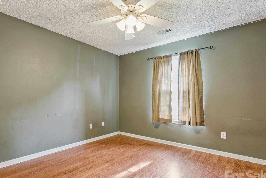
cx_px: 122
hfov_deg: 87.0
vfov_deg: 64.6
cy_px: 99
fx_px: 140
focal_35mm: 19
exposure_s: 1.6
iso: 200
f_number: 13
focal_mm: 16.8
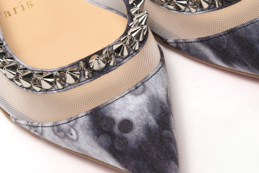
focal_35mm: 150
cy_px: 64
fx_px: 1079
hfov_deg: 13.7
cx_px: 126
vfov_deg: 9.1
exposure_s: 1/125
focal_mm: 55
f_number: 13
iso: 200
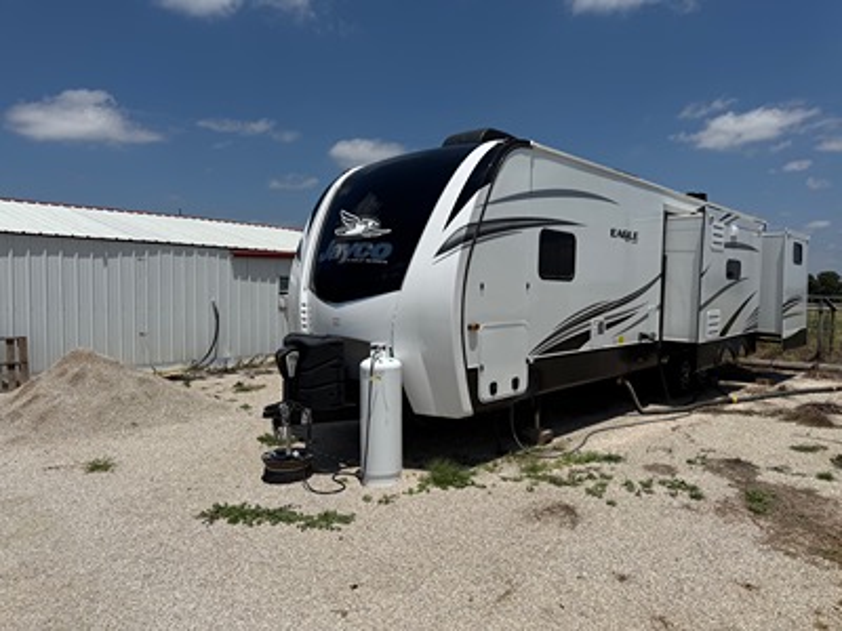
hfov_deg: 71.6
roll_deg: -1.1
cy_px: 316
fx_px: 584
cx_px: 421
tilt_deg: -3.0
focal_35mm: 24
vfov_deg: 56.8
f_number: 1.78
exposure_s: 1/11905
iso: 80
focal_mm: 6.76
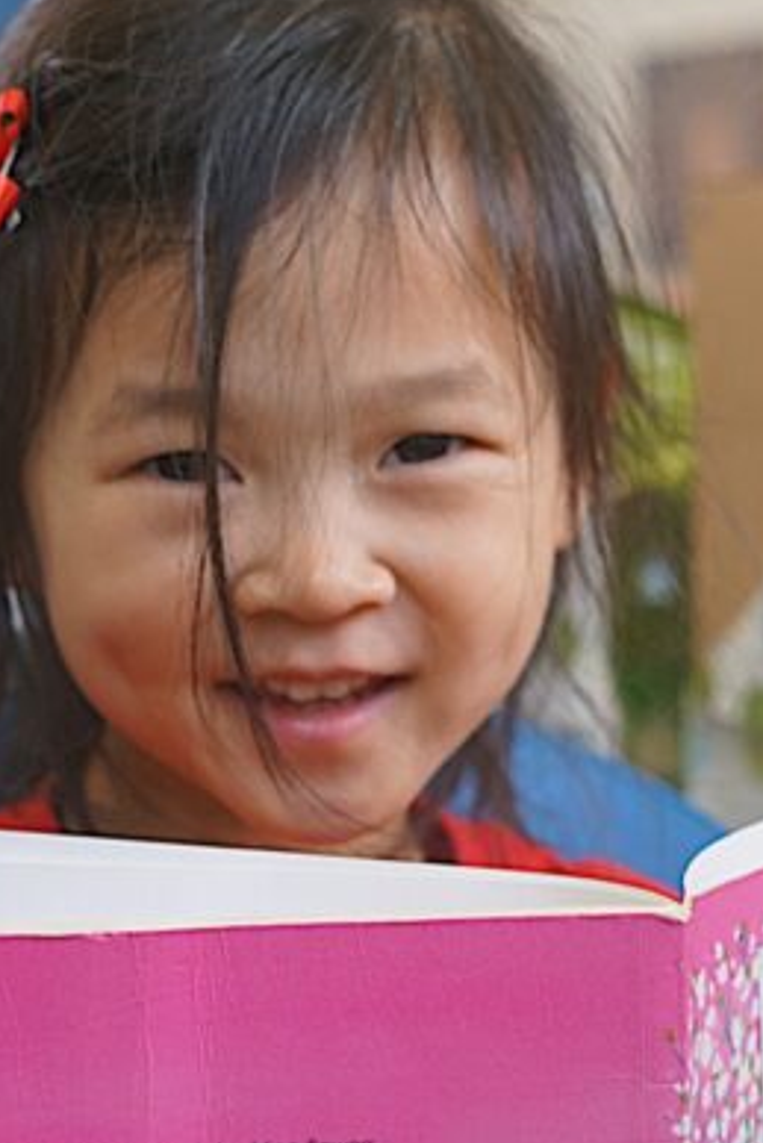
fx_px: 4192
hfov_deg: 10.4
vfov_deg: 15.5
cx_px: 348
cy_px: 735
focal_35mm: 132
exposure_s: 1/160
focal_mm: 50
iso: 800
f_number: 4
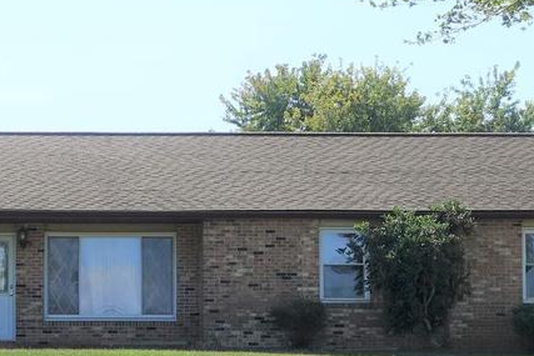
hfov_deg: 13.2
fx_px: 2300
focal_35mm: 155
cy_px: 226
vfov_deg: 8.9
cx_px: 133
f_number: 4
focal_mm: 16.92
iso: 100
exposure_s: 1/800
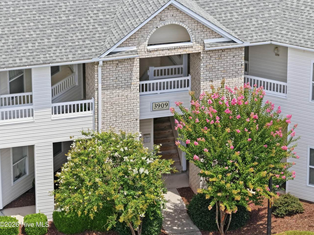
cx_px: 157
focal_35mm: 169
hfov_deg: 11.7
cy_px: 117
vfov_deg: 8.8
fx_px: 1533
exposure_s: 1/160
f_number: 2.8
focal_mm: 40
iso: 200
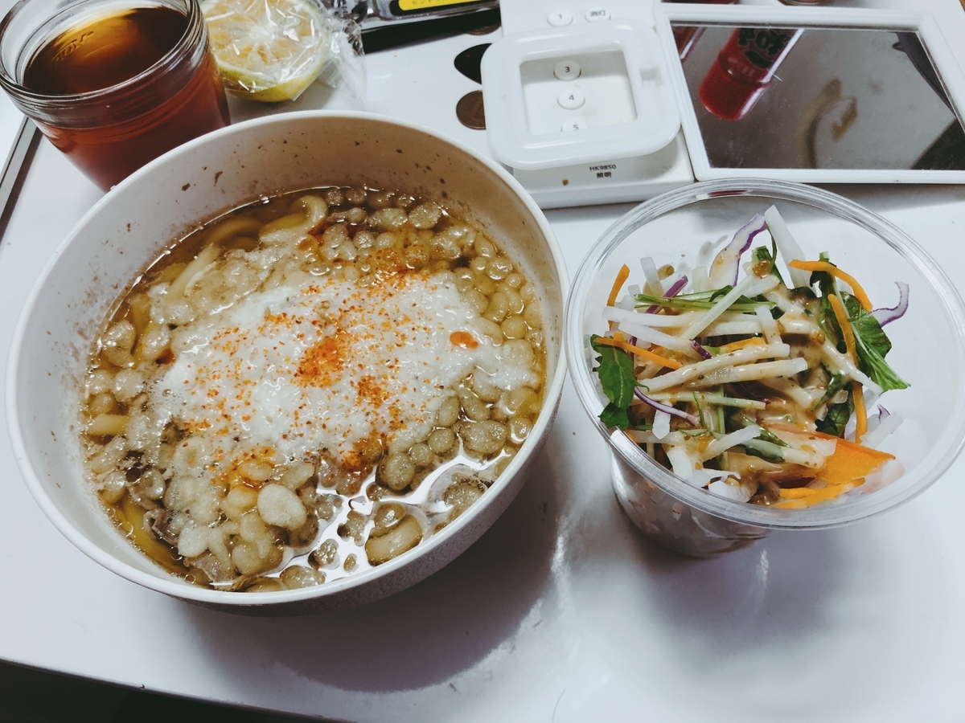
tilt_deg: -60.3
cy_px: 362
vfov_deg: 49.7
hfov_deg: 63.4
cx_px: 482
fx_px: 781
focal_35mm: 28
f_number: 1.8
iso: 32
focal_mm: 3.99
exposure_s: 1/30
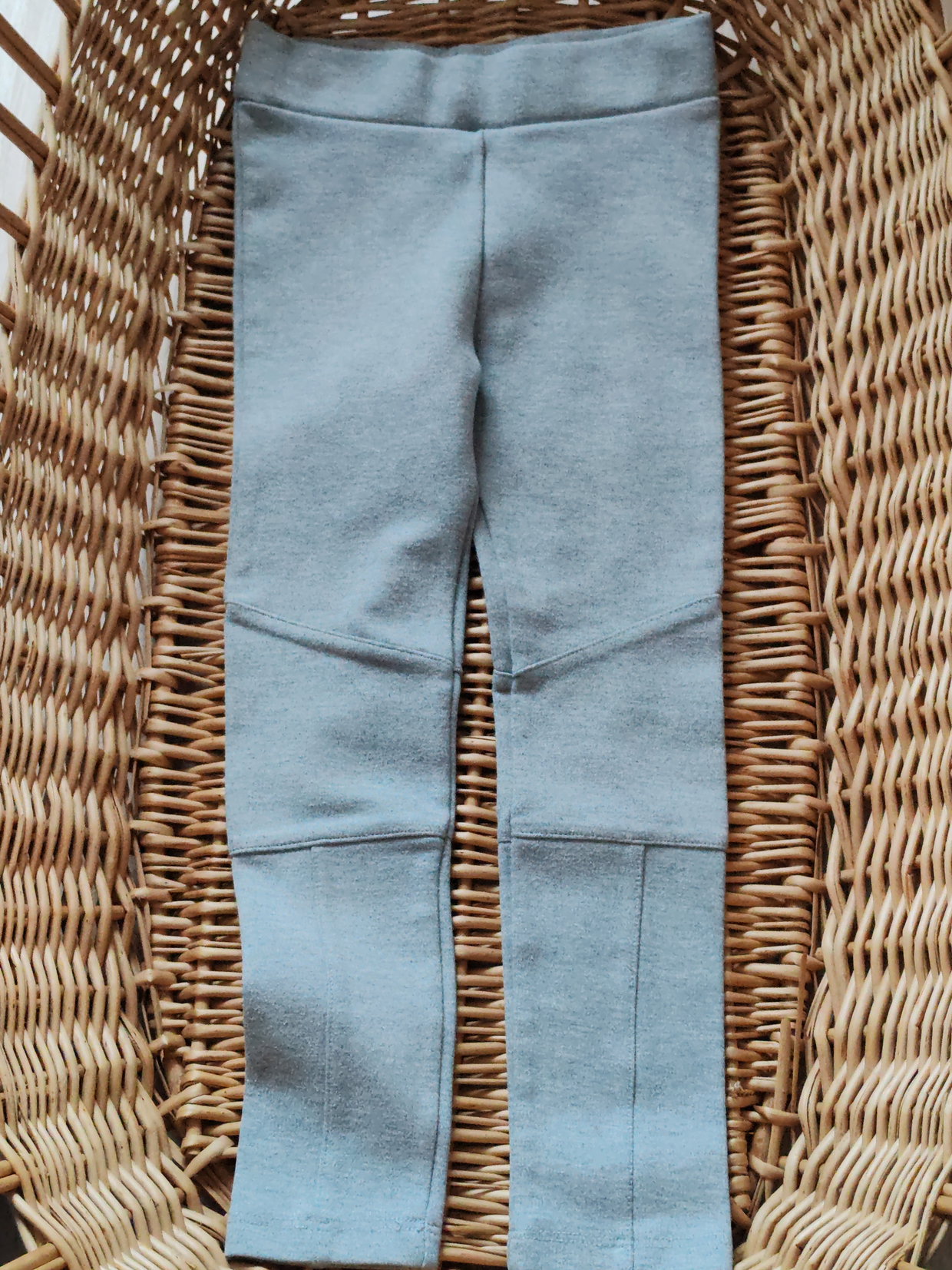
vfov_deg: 35.5
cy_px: 635
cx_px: 476
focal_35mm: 54
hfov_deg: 27.0
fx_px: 1980
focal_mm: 6.12
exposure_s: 1/50
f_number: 1.9
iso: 2000
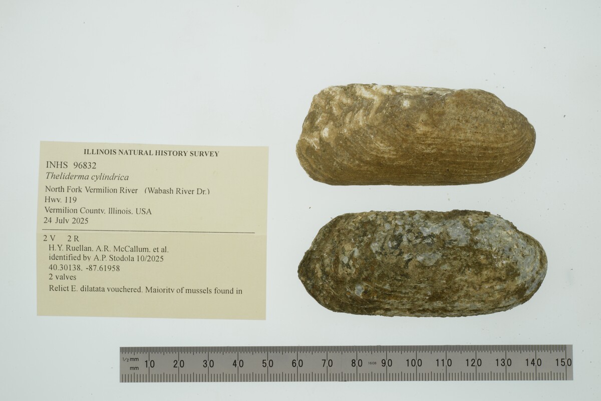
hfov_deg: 33.4
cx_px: 300
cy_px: 200
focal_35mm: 60
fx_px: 1002
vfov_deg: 22.6
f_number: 32
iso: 100
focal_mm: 60
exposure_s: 1/10
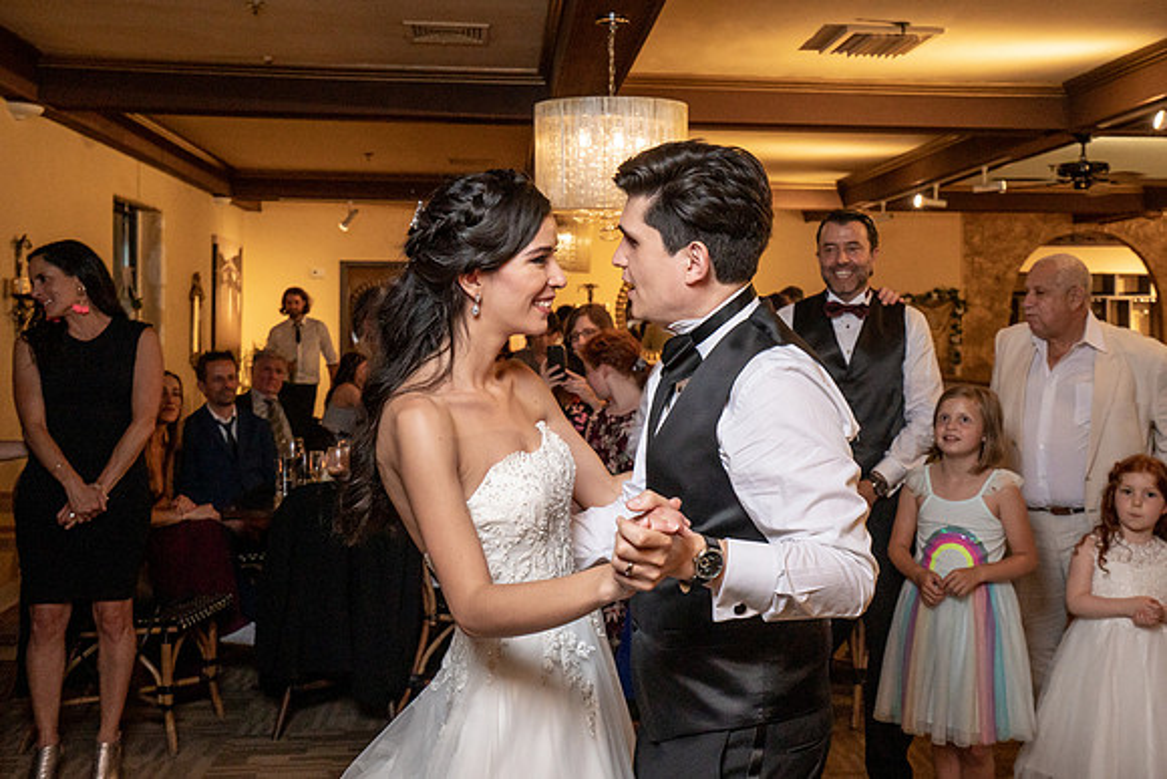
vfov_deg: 31.5
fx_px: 1376
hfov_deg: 45.8
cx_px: 666
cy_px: 334
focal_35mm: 42
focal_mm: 35
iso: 2000
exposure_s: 1/200
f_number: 5.6
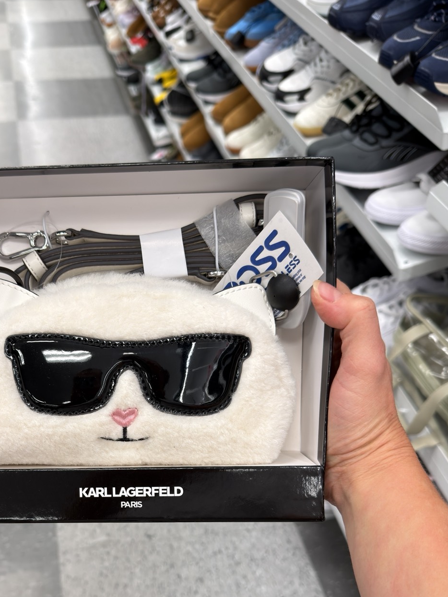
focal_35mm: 37
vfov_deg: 48.3
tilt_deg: -46.2
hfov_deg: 38.1
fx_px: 638
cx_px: 134
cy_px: 443
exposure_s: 1/60
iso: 64
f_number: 1.78
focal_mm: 6.76
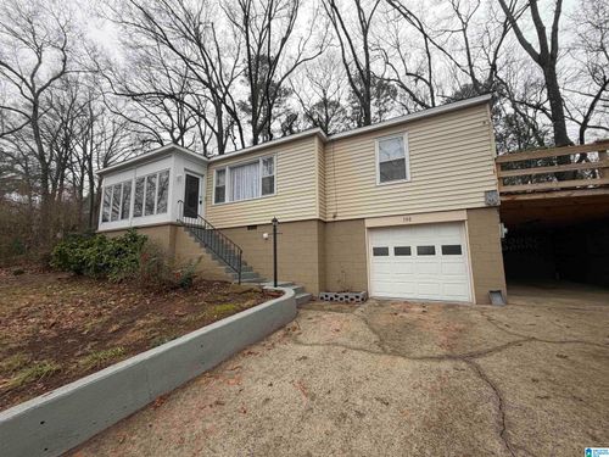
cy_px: 228
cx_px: 304
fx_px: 246
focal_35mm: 14
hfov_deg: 102.1
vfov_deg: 85.7
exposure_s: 1/209
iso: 40
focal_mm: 2.22
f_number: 2.2
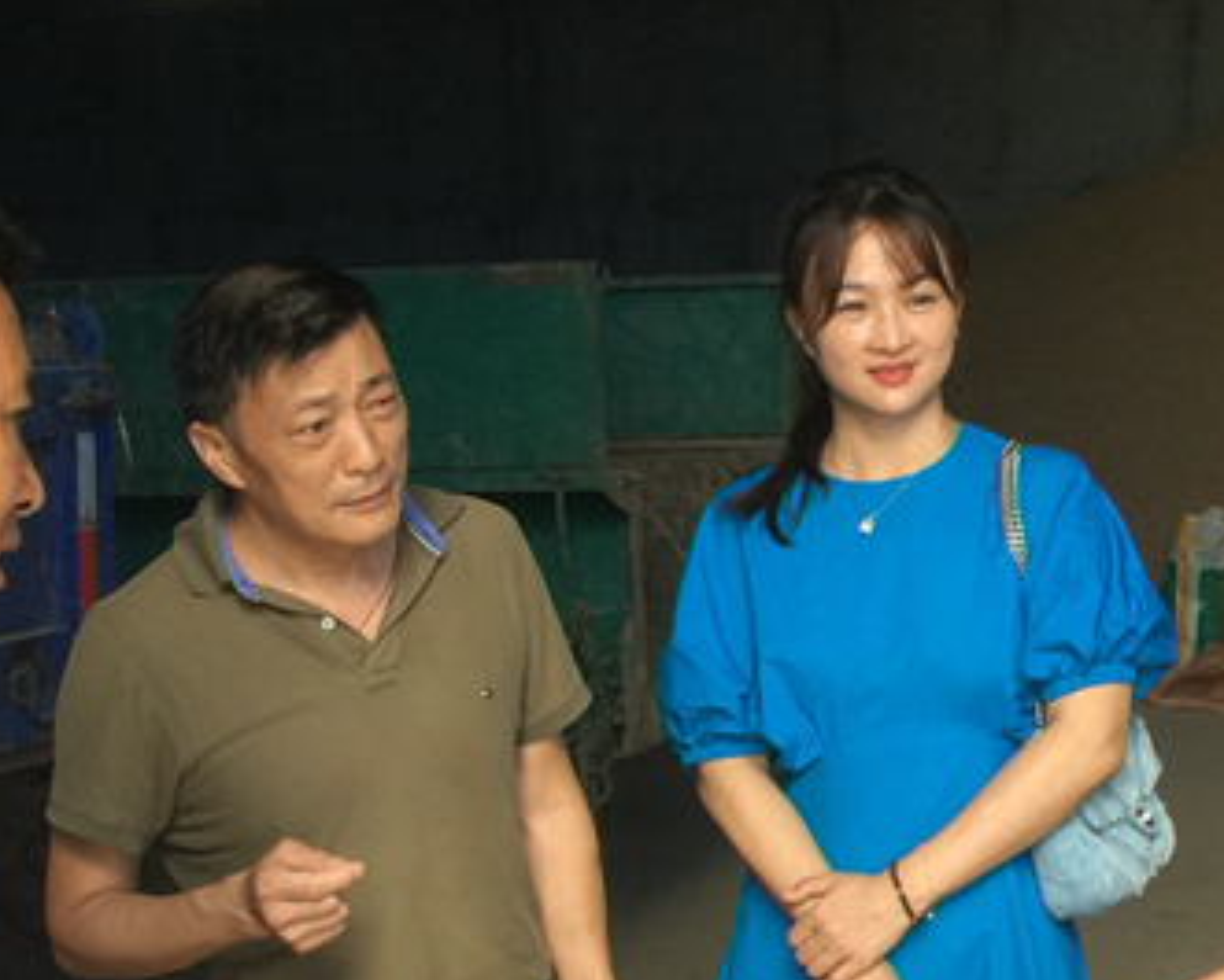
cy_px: 675
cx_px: 595
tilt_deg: -6.3
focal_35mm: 77
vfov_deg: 19.8
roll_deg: -1.9
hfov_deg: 24.7
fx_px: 2790
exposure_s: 1/17
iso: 50
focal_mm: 4.15
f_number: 2.2
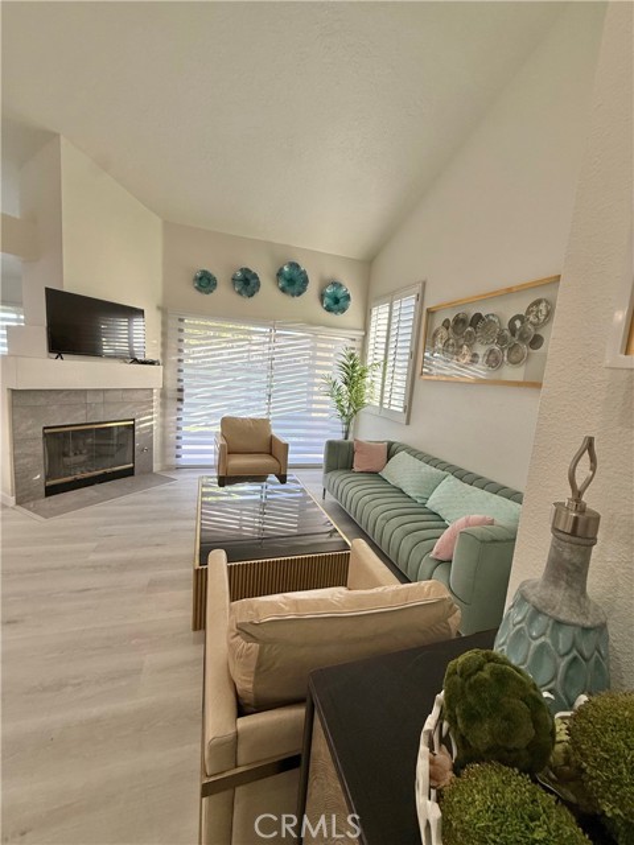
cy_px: 422
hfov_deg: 85.7
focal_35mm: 14
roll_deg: -4.6
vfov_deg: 102.1
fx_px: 342
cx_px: 317
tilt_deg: -7.7
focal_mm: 2.22
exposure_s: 1/120
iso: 125
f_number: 2.2
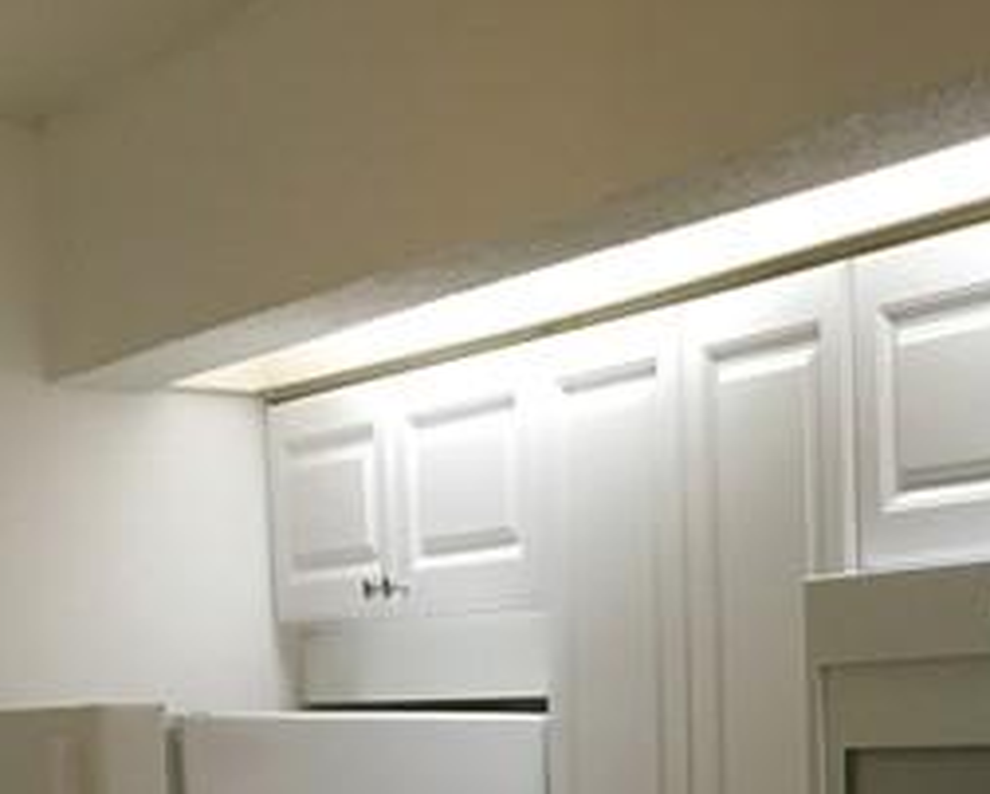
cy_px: 1183
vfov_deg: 12.7
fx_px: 3372
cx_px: 1253
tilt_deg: -6.4
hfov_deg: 15.9
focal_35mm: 115
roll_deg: -0.6
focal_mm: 4.15
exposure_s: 1/30
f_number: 2.2
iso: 40
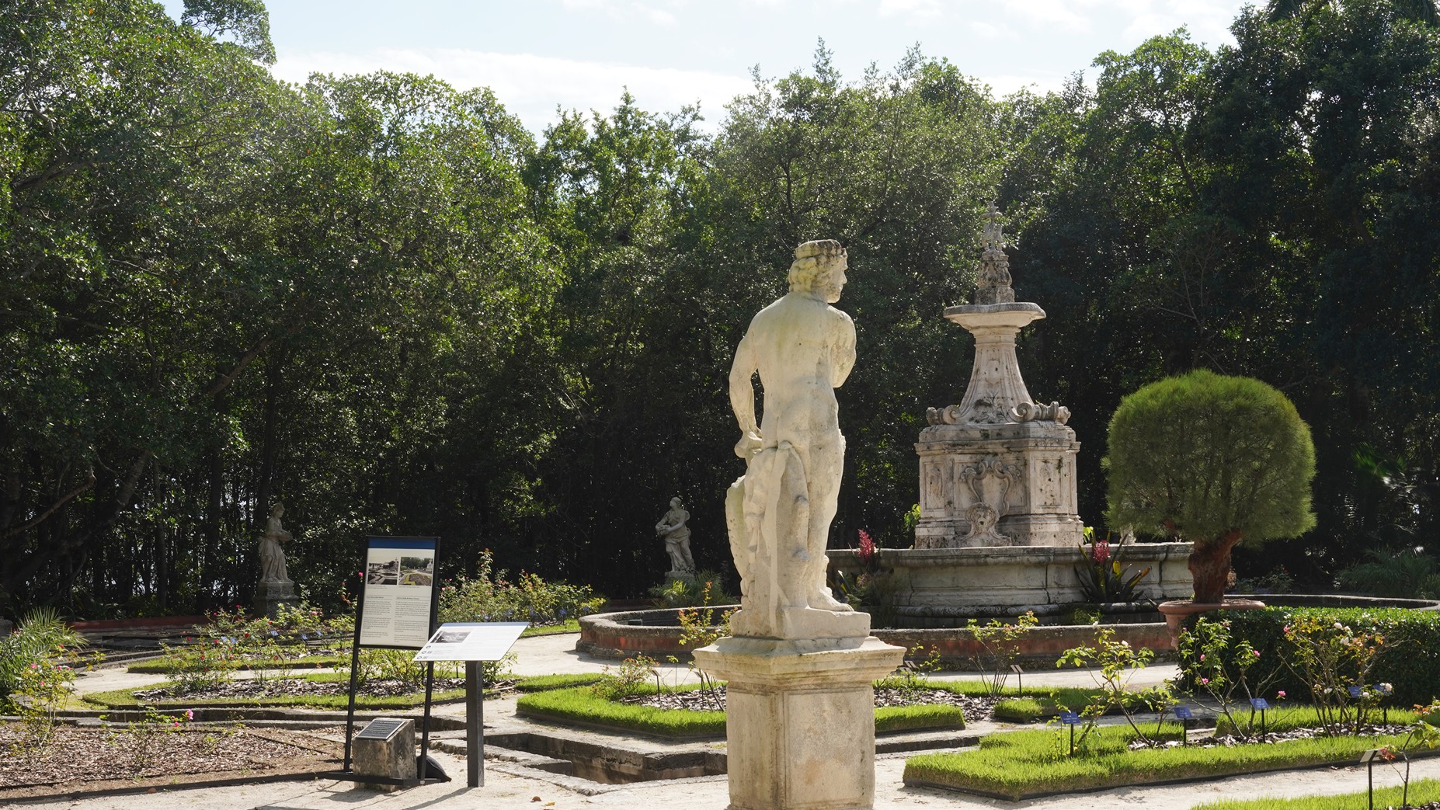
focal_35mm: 52
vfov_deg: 23.0
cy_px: 499
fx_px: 1986
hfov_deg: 39.9
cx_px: 732
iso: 250
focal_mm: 46
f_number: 20
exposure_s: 1/100
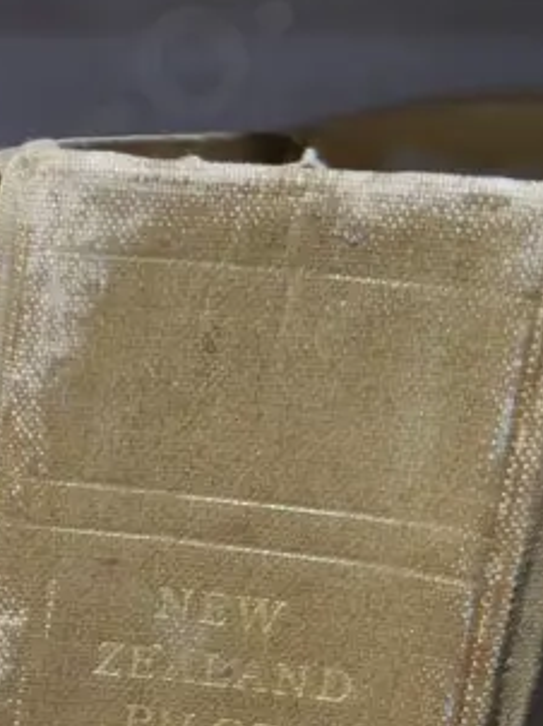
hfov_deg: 14.2
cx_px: -344
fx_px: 1990
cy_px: 774
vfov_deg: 19.9
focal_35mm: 95
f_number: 3.5
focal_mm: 14
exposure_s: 1/60
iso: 500
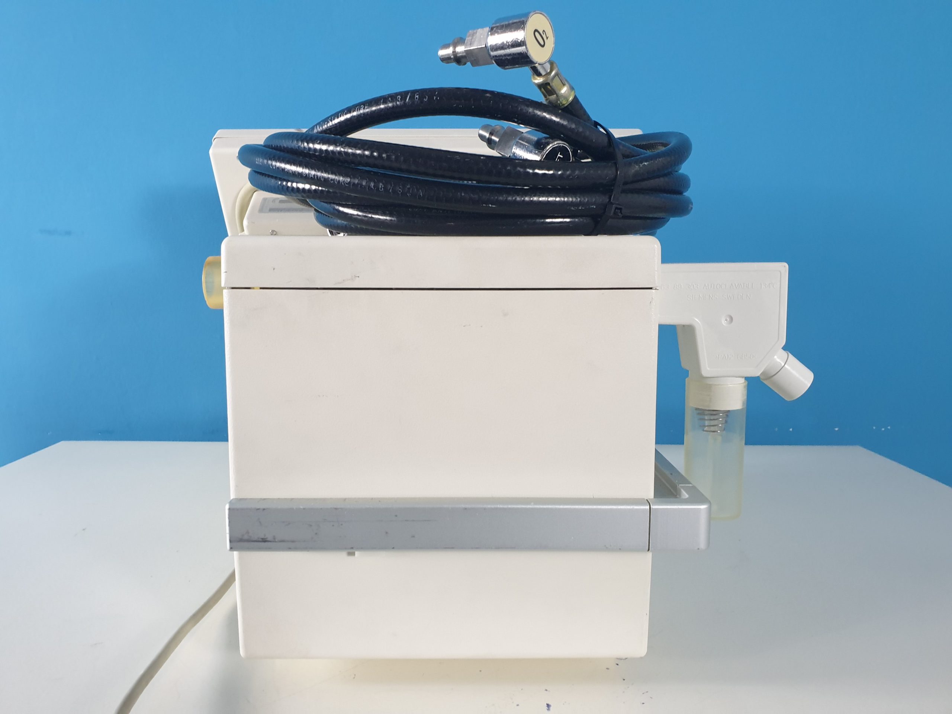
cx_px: 476
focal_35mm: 26
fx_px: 715
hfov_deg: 67.3
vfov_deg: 53.1
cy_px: 357
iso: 320
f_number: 2.4
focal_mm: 4.3
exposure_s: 1/33
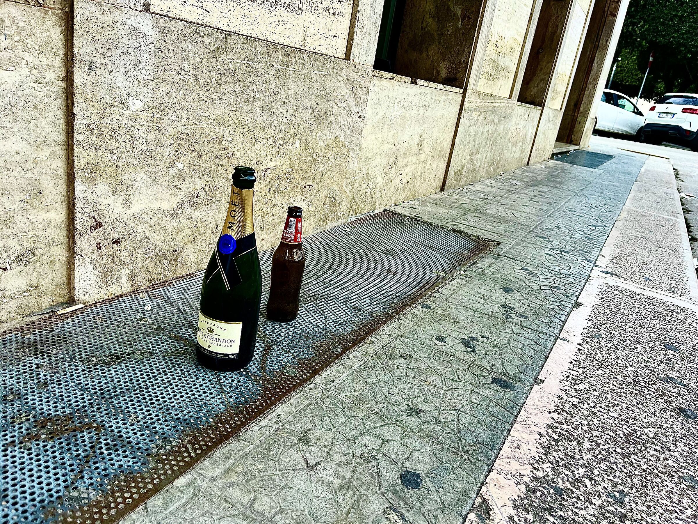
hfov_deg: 67.3
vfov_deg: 53.1
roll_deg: -9.5
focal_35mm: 26
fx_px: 524
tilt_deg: -17.0
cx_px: 349
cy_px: 262
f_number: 1.6
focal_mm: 5.1
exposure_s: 1/544
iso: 50
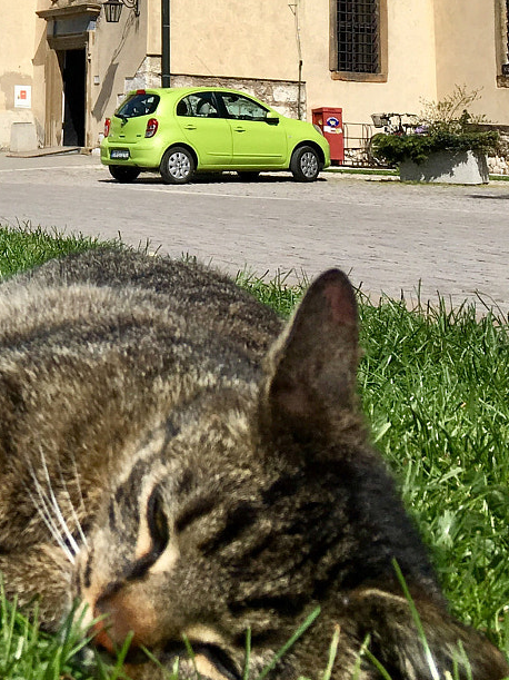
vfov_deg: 23.7
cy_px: -104
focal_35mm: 76
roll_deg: -2.9
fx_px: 1491
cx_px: -96
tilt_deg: +10.0
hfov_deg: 18.4
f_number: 2.2
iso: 25
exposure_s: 1/2959
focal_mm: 4.15
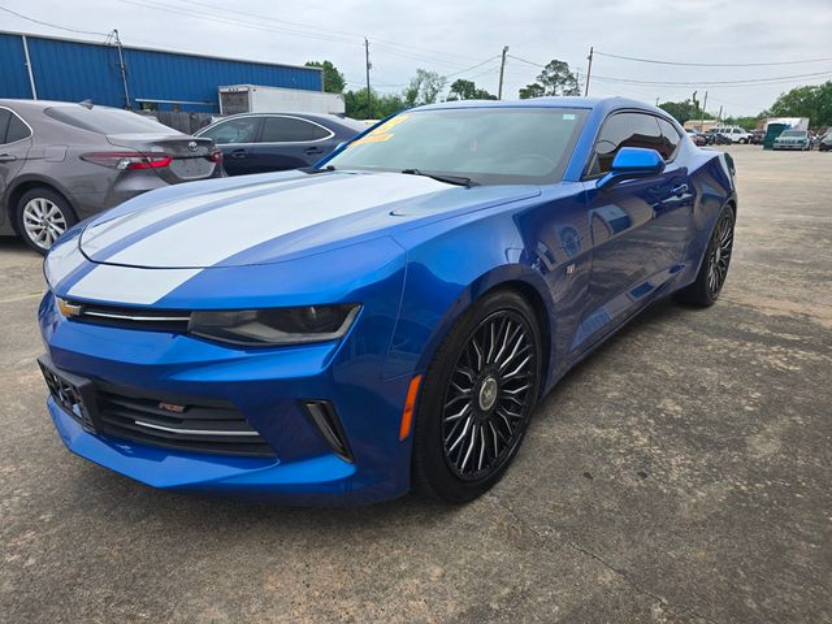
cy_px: 312
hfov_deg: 73.9
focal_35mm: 23
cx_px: 416
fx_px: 553
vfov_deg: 58.9
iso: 12
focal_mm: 6.3
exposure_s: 1/703
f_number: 1.7
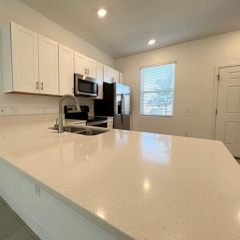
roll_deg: -0.2
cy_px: 117
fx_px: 126
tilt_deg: -4.3
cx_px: 93
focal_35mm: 16
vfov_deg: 87.4
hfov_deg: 86.0
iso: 80
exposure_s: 1/120
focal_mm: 1.57
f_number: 1.8
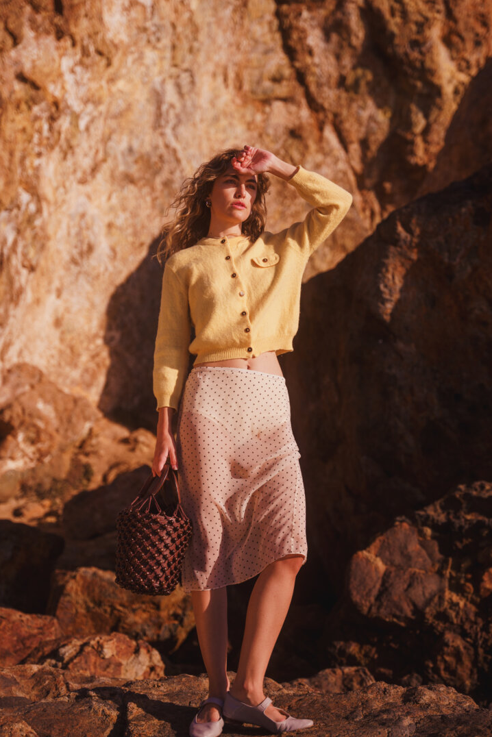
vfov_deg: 32.8
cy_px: 366
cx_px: 257
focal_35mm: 61
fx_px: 1252
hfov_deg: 22.2
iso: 100
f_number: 2.8
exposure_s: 1/4000
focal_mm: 57.1
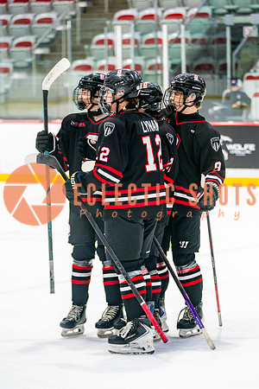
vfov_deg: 11.4
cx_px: 186
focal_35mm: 180
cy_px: 194
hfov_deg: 7.6
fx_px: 1942
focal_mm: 120
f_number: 2.8
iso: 1000
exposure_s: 1/640
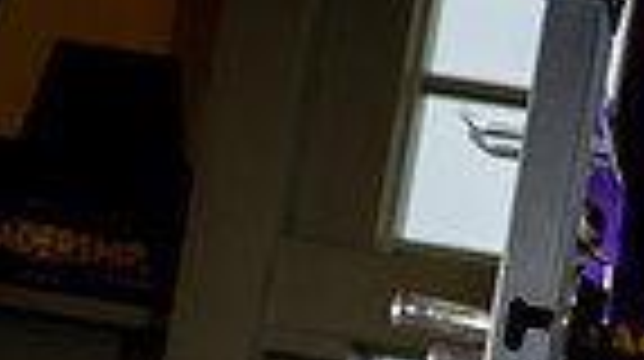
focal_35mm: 99
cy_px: 900
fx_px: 1688
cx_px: 667
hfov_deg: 20.8
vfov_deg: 10.3
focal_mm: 30
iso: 640
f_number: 5.6
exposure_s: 1/250
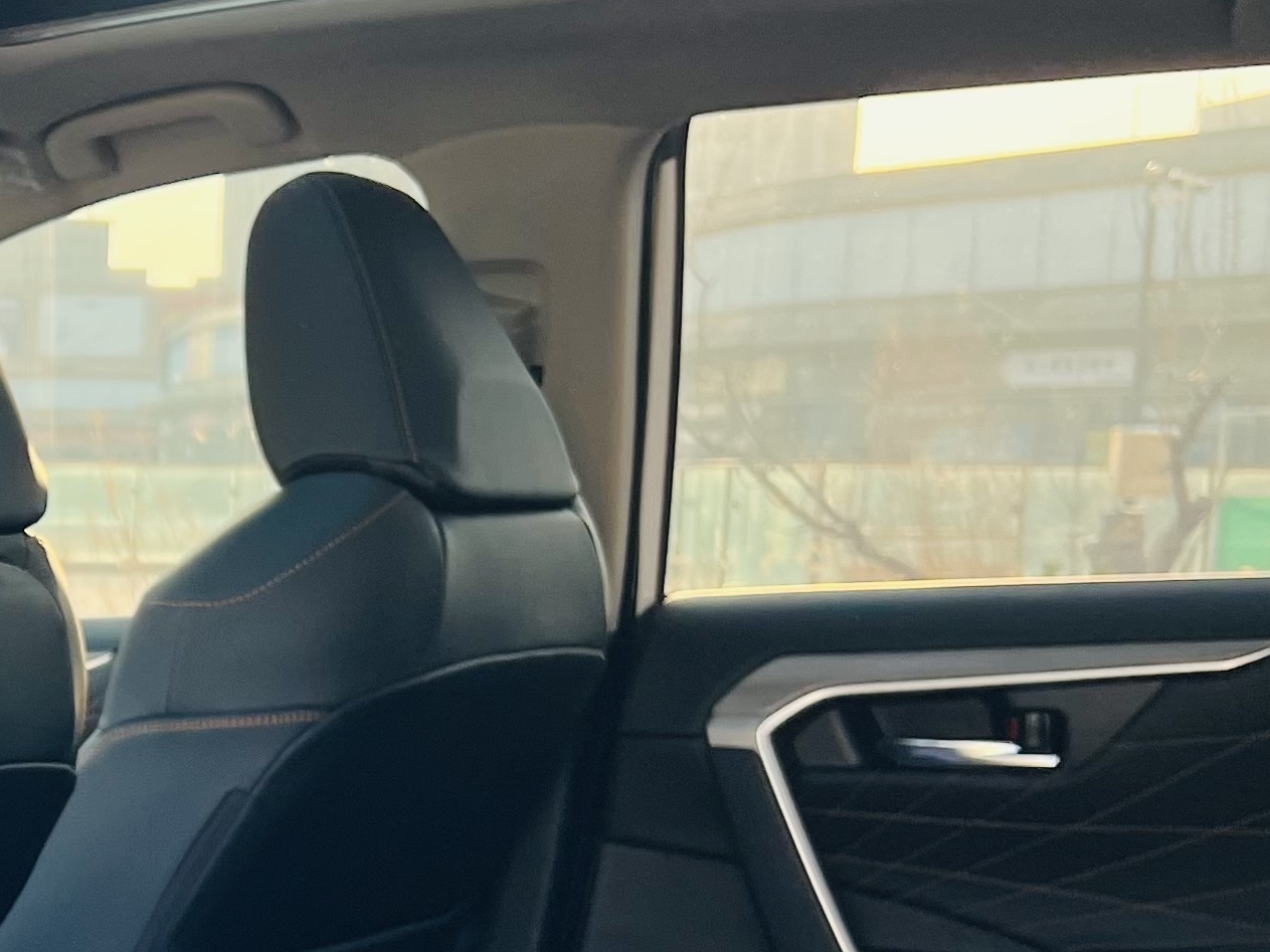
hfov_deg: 22.2
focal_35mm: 83
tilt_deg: -10.2
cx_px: -139
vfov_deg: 17.3
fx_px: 3045
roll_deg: +0.0
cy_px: 993
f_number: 1.5
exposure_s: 1/226
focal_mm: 5.7
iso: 40
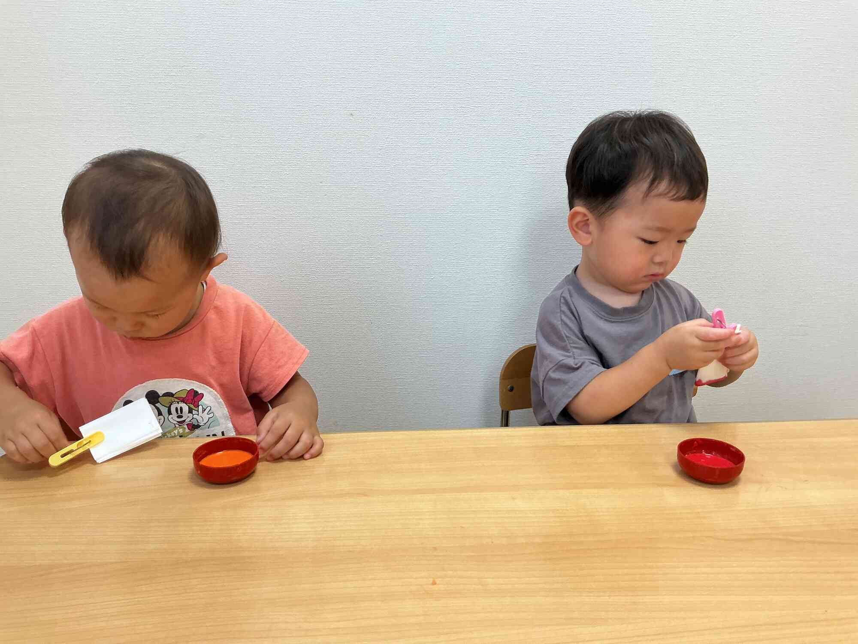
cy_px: 322
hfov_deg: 61.7
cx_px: 429
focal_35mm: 29
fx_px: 719
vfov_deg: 48.2
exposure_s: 1/120
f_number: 1.8
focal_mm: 3
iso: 32
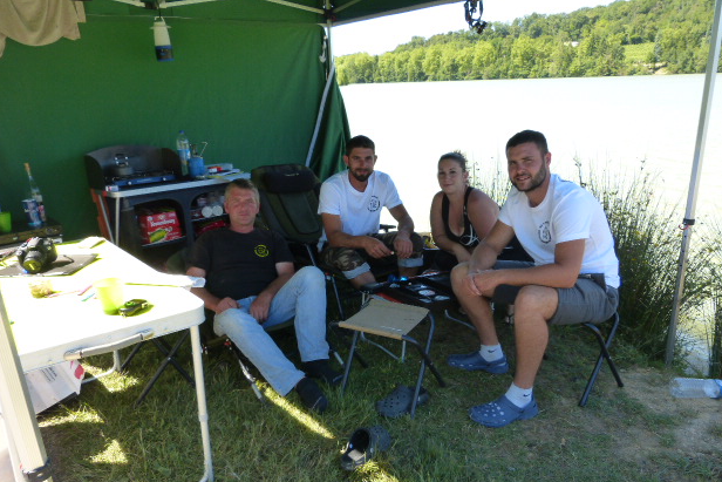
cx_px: 355
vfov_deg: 47.9
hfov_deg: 67.4
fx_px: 542
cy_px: 270
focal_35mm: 27
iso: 160
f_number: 4
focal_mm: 4.5
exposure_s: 1/200
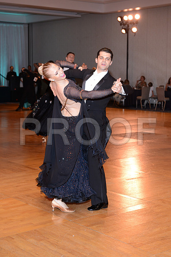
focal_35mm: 70
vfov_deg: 28.8
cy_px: 128
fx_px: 498
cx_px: 86
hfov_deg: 19.5
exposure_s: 1/250
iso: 1000
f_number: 5.6
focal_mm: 70
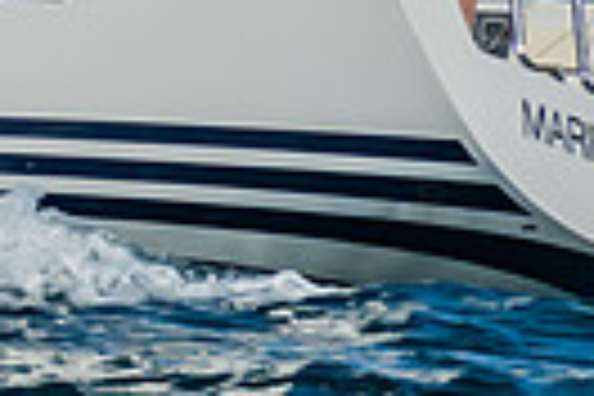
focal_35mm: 2226
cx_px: -1591
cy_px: -640
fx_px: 36726
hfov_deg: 0.9
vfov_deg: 0.6
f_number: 6.3
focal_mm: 200
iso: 160
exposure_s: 1/640
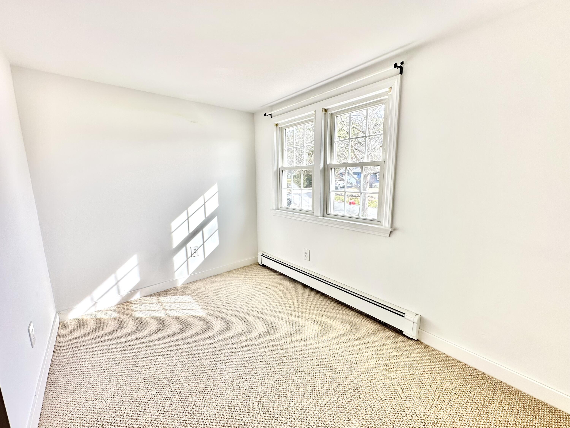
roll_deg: +0.4
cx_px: 285
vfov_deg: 85.7
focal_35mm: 14
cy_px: 214
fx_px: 231
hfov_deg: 102.1
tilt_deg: -9.0
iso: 40
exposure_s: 1/99
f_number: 2.2
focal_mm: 2.22
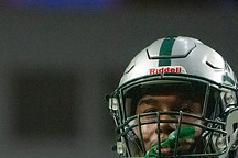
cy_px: 238
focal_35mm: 1217
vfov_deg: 1.1
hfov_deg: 1.7
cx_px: 120
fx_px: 8045
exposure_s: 1/1250
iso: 16000
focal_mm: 382
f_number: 5.6
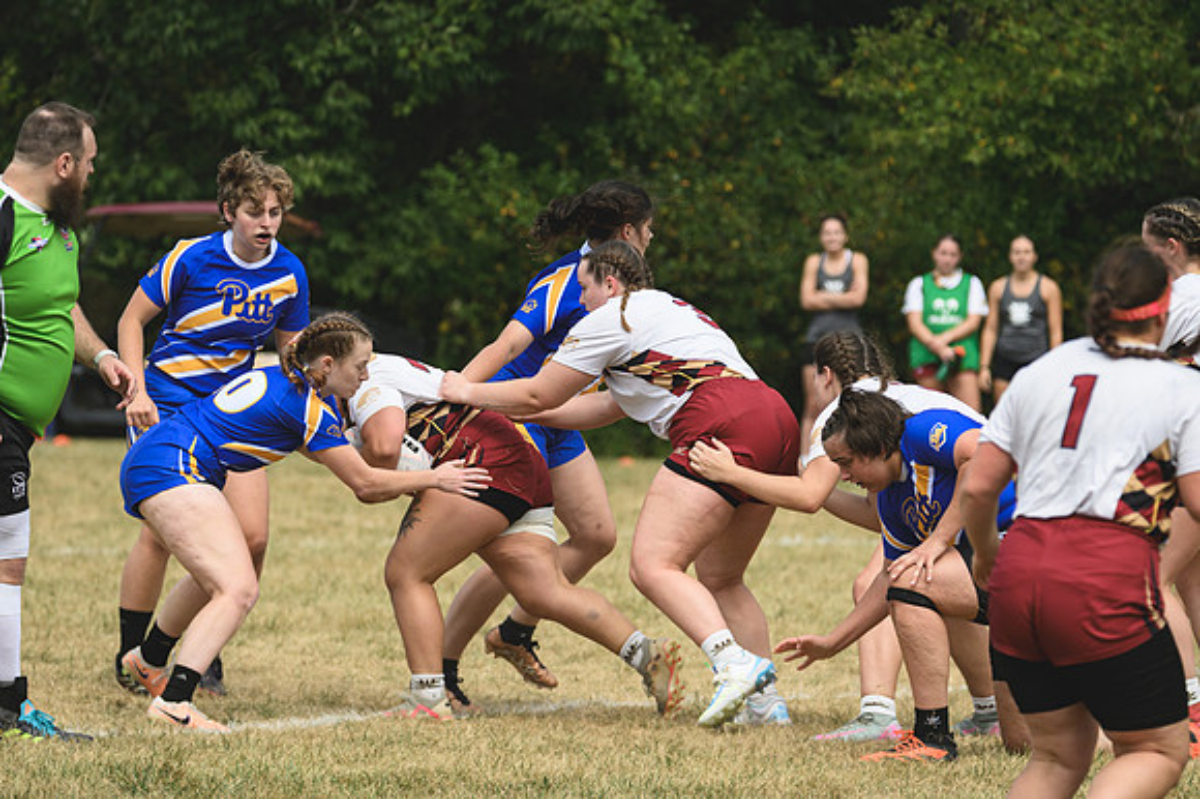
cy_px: 400
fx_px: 12992
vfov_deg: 3.5
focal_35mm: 390
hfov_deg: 5.3
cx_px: 600
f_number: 5.6
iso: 220
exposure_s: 1/1000
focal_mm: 260
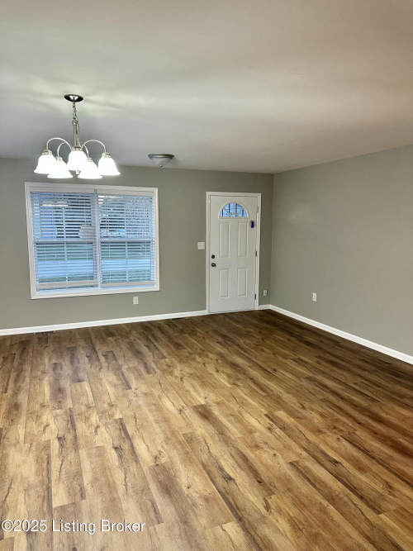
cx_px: 206
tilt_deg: -5.4
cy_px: 276
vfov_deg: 71.6
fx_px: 382
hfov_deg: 56.8
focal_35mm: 24
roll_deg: -1.3
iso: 250
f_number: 1.78
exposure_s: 1/60
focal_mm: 6.86
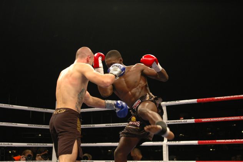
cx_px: 122
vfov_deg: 22.6
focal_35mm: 60
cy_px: 81
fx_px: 405
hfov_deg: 33.4
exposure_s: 1/500
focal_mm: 40
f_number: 2.8
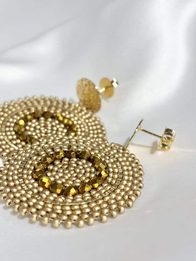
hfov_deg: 28.0
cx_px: 98
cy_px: 130
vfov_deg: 36.8
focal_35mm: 52
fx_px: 393
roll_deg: +3.5
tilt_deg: -26.1
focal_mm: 5.96
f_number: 1.6
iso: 32
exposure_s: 1/190
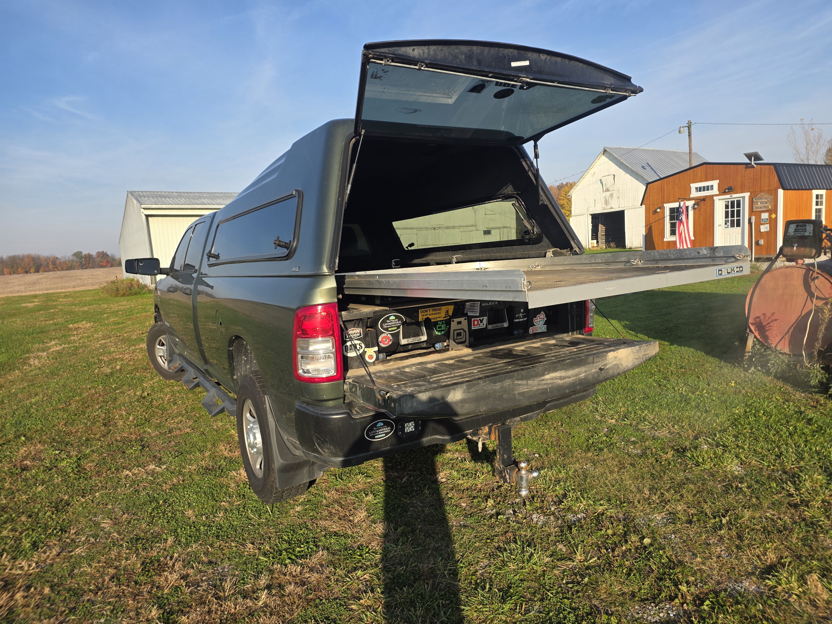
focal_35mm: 23
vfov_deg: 58.9
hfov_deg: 73.9
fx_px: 553
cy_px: 312
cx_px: 416
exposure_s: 1/3768
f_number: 1.7
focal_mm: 6.25
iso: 80
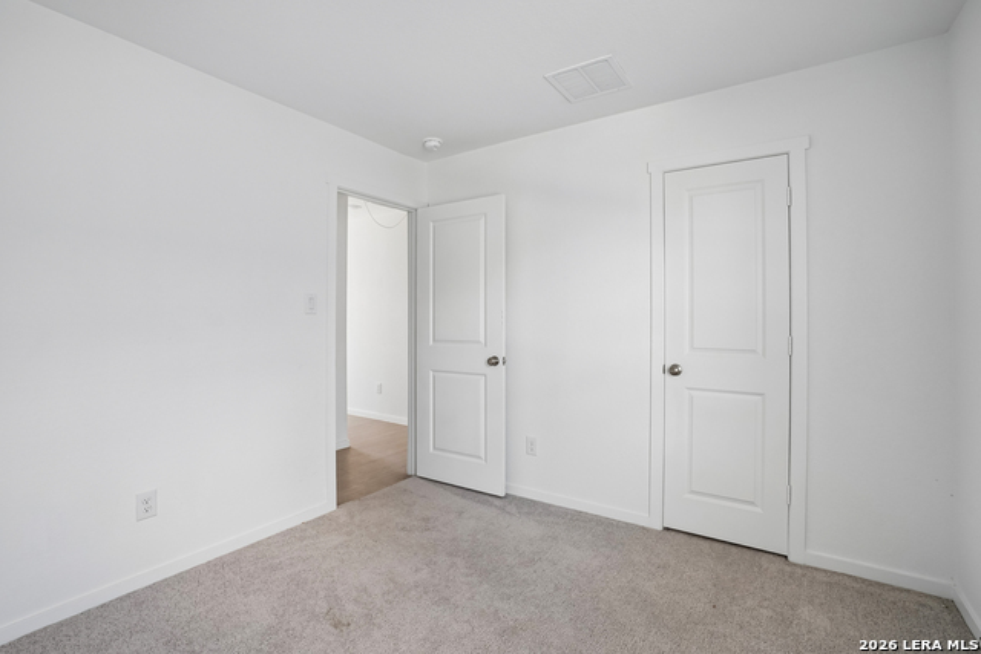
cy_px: 327
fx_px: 436
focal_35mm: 16
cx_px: 490
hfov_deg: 96.7
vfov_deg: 73.8
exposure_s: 1/20
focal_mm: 16
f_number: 8
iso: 400
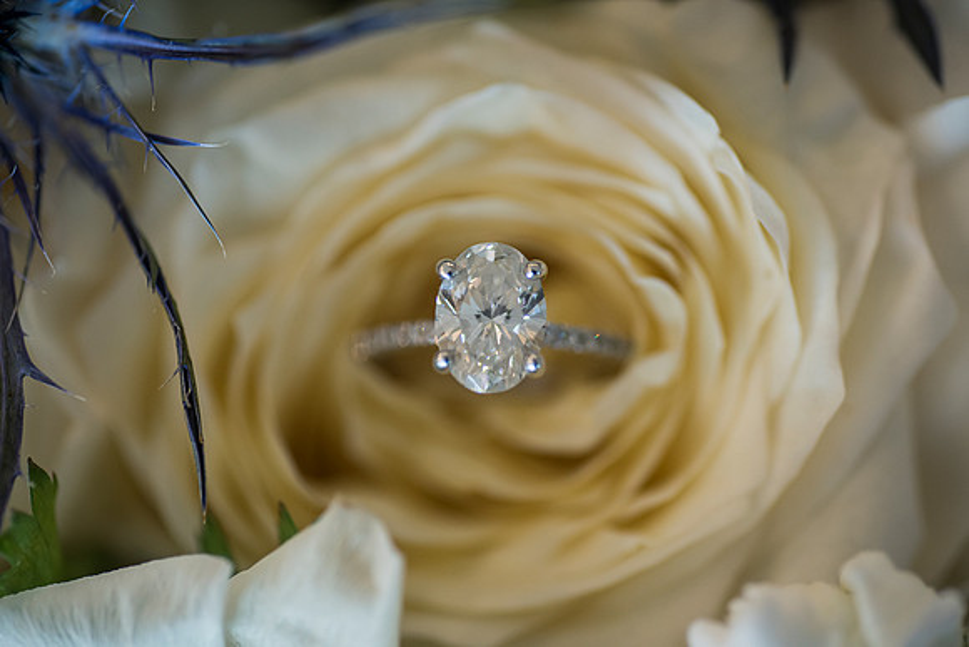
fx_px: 2423
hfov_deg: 22.6
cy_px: 324
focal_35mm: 90
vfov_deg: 15.2
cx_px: 484
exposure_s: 1/100
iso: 1000
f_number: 4.5
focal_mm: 90
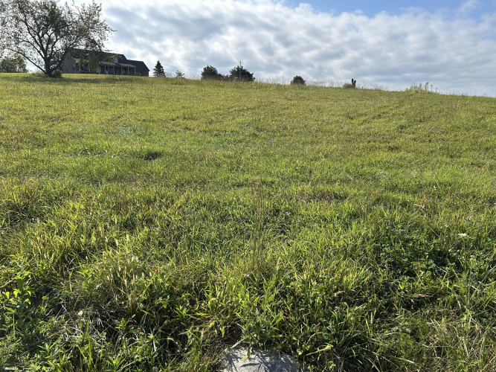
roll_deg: +0.0
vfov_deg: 53.0
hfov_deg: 67.3
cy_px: 186
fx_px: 372
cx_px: 248
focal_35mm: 26
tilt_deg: -10.2
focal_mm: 5.7
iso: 50
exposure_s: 1/3571
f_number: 1.5
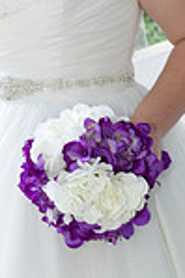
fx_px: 1352
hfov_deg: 7.8
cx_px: 53
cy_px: 43
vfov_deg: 11.7
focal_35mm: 175
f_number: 5.6
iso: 320
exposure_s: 1/50
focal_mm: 58
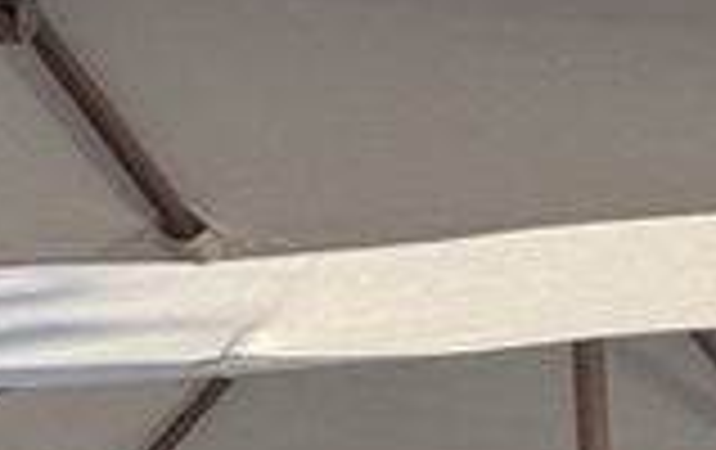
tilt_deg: -0.7
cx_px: 903
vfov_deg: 4.0
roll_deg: -1.3
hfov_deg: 6.4
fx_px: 6392
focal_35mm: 327
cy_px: 950
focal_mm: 6.76
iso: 64
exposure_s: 1/3257
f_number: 1.78
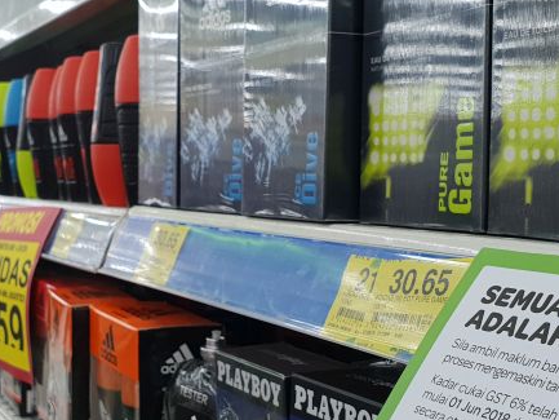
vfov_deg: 24.4
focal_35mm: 60
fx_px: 969
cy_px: 247
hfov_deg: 31.9
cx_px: 186
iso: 125
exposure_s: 1/50
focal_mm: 4.3
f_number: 2.4
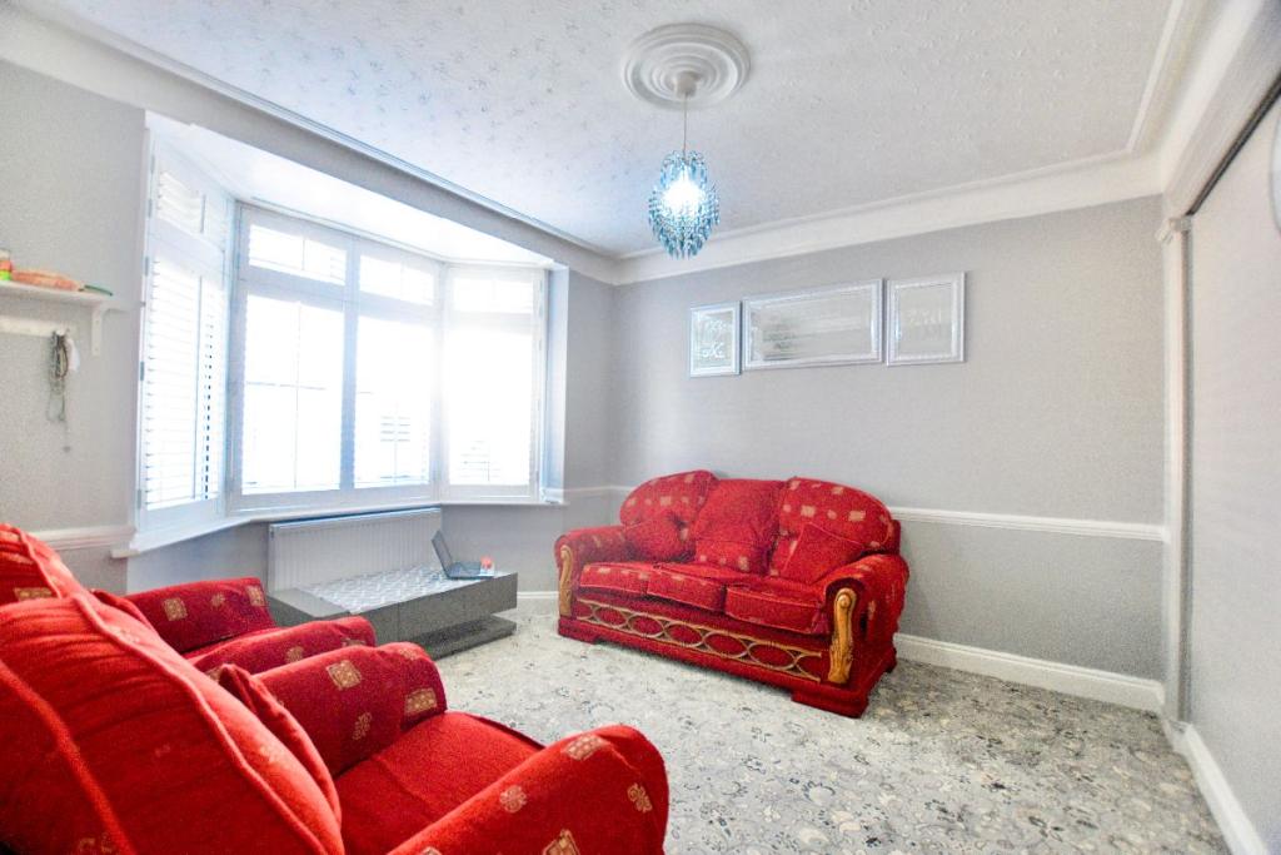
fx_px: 534
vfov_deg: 77.3
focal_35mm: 15
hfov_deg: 100.4
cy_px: 428
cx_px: 640
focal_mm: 10
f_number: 3.5
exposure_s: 1/125
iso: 2500
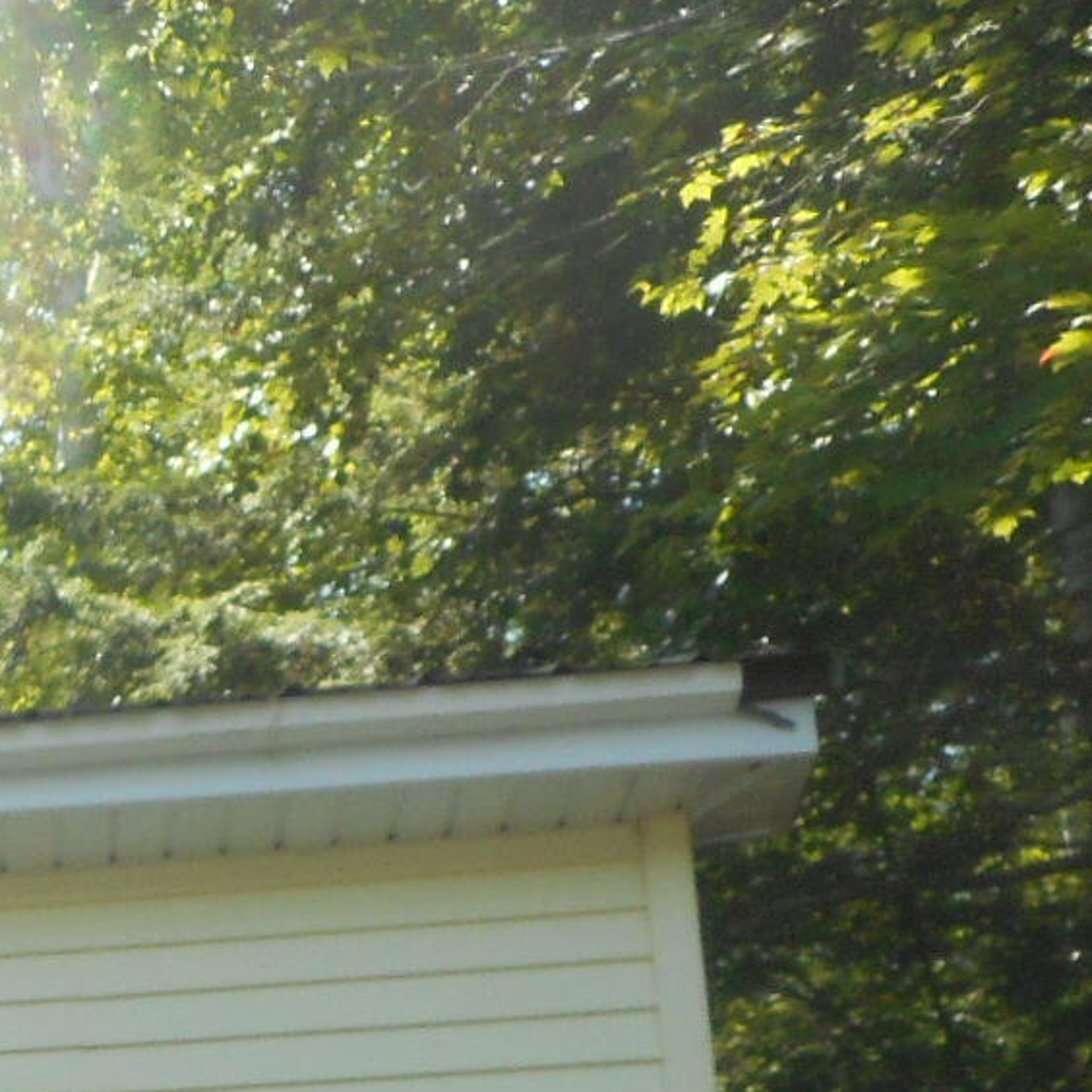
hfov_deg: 17.4
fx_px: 3176
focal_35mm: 89
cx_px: -587
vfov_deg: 18.2
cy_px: 1421
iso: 80
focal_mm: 4.5
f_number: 3.7
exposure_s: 1/160
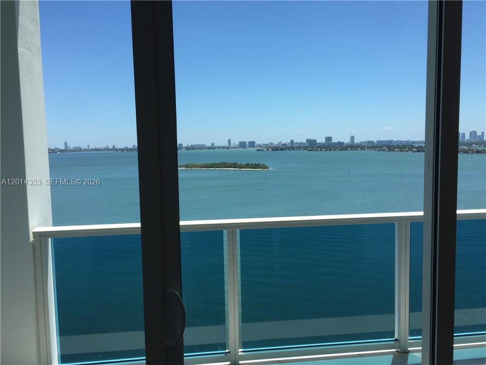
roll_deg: -0.1
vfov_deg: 48.2
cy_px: 182
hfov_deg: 61.7
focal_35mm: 29
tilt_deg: -5.6
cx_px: 243
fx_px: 407
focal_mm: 4.15
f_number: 2.2
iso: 32
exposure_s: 1/1721
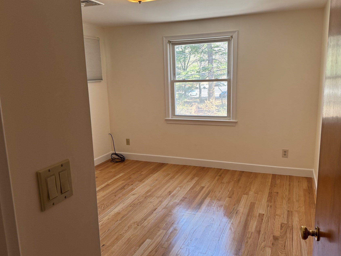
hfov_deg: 61.7
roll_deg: +1.5
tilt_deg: -11.8
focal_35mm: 29
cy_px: 129
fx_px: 286
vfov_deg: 48.2
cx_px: 175
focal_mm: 6.76
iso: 125
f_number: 1.78
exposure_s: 1/120
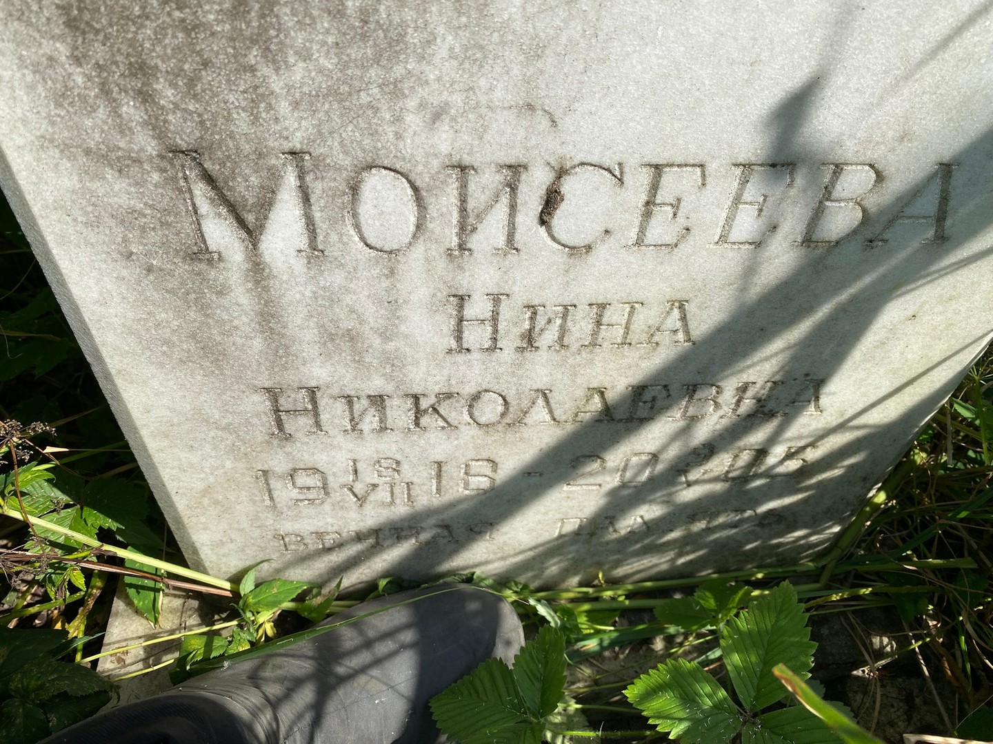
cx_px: 496
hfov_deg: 67.3
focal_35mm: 26
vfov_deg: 53.1
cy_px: 372
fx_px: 746
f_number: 1.8
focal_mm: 4.25
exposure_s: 1/2755
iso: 32
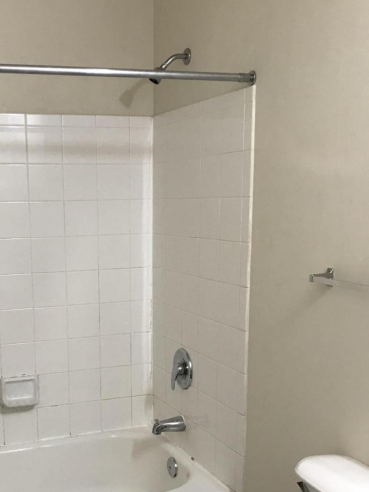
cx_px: 92
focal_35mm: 45
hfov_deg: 31.6
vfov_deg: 41.6
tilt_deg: -12.1
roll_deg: +1.2
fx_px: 640
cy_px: 325
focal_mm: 3.99
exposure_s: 1/30
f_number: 1.8
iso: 32
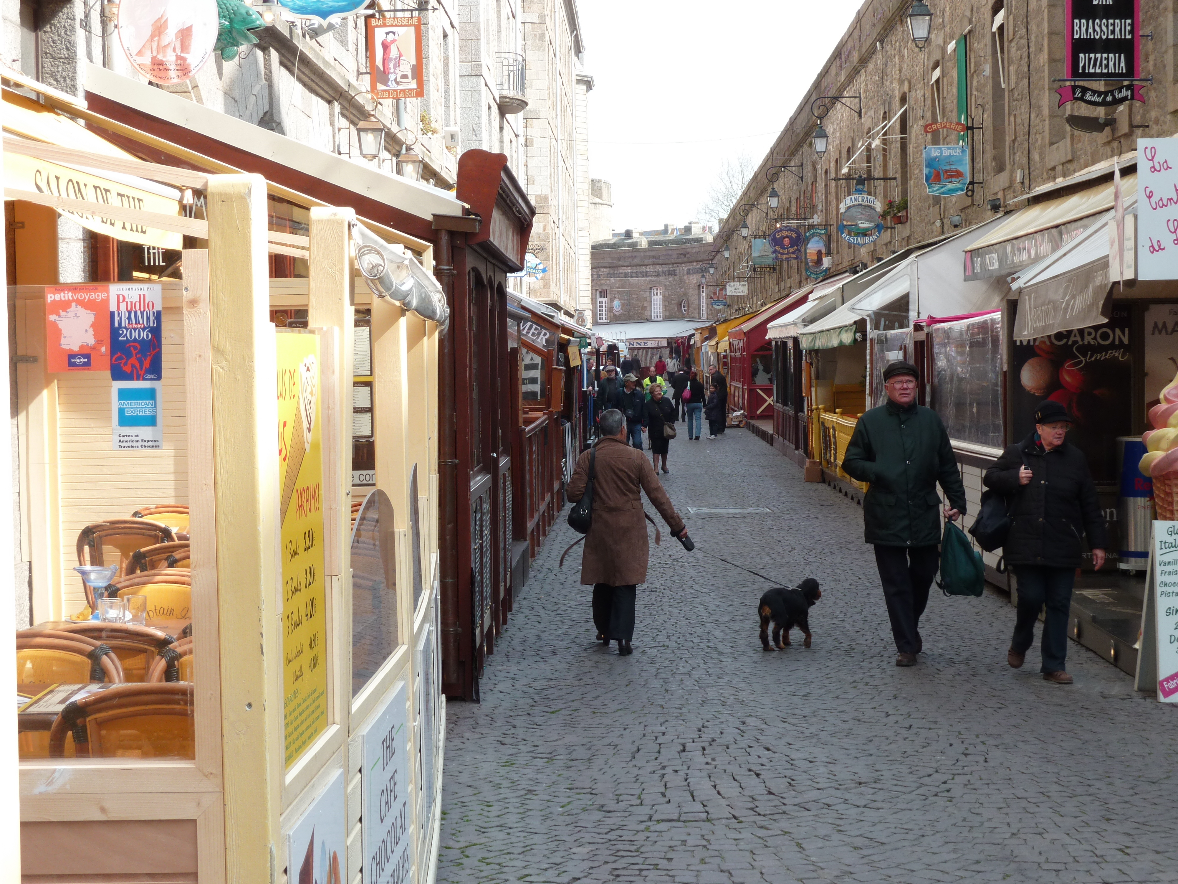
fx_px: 2280
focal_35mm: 67
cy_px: 442
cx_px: 589
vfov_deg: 21.9
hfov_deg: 29.0
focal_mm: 11
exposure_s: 1/125
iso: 80
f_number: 4.1
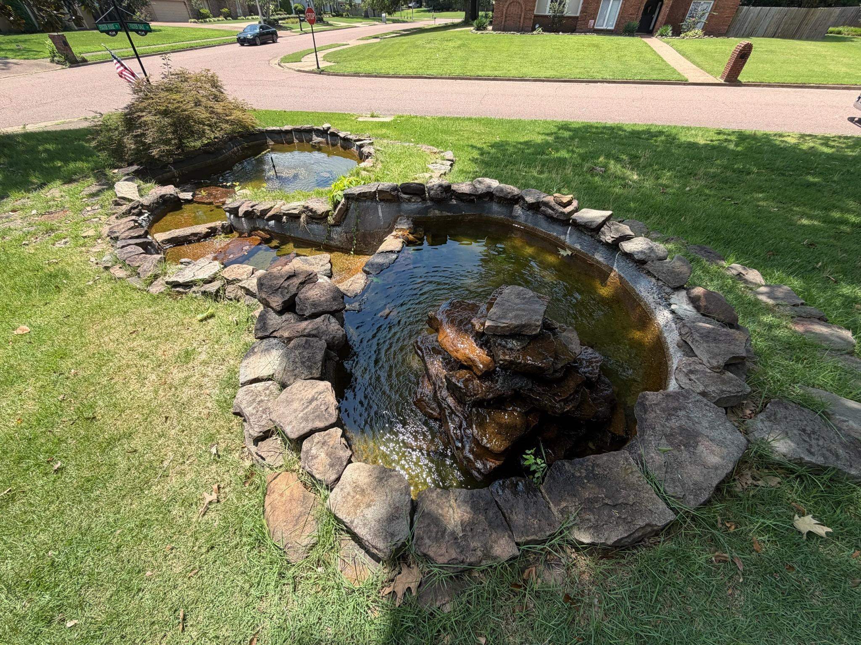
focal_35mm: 14
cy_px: 322
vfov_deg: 85.7
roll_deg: -1.6
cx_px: 430
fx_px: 348
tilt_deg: -44.1
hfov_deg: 102.1
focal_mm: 2.22
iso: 40
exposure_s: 1/569
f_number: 2.2
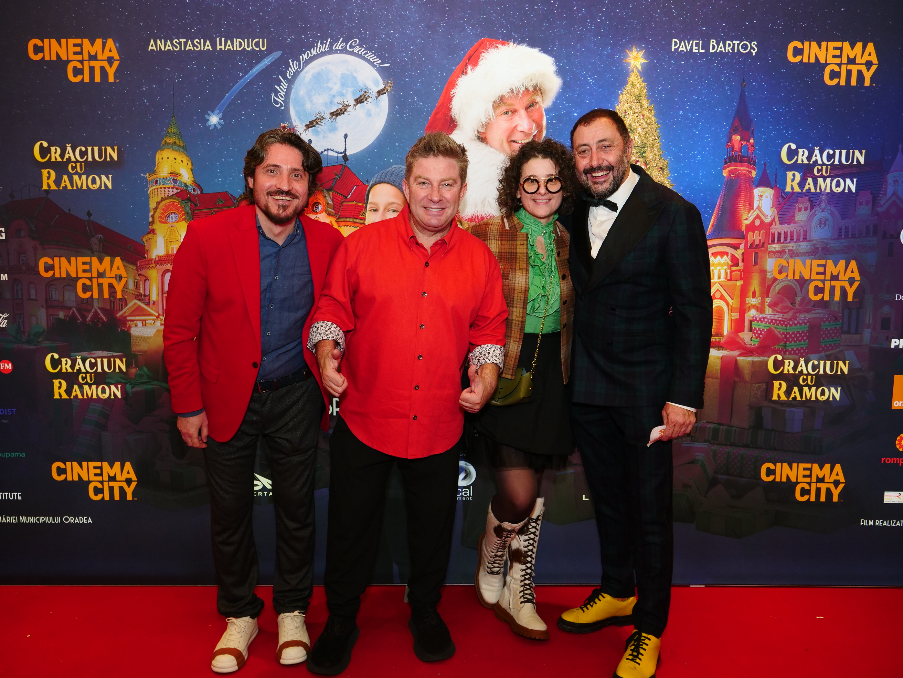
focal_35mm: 26
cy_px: 339
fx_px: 678
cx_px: 452
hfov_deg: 67.3
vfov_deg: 53.1
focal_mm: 13
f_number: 3.5
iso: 800
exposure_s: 1/125
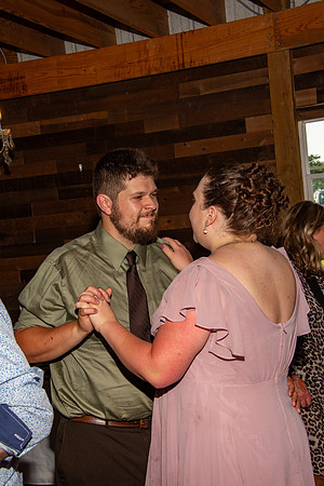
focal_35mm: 62
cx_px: 162
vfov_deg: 32.4
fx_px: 837
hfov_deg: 21.9
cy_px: 243
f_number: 13
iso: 400
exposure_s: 1/125
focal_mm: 62
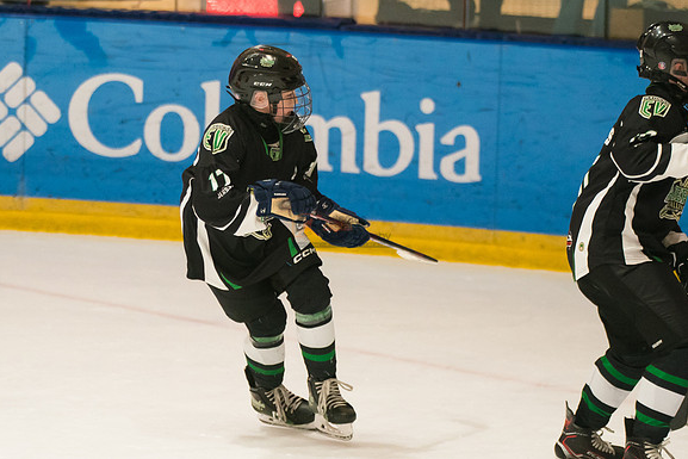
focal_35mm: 278
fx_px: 5314
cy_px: 241
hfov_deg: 7.4
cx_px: 257
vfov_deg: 4.9
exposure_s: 1/1000
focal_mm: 132
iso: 3200
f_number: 3.2
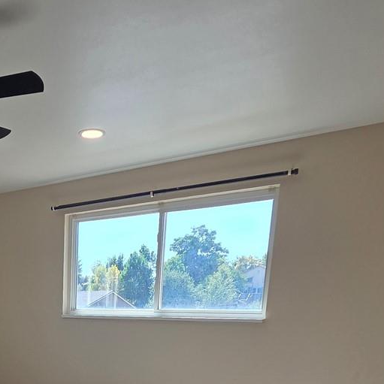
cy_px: 421
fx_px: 452
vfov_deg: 38.3
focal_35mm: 36
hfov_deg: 41.5
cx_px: 22
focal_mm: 2.2
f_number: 2.2
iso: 50
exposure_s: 1/304
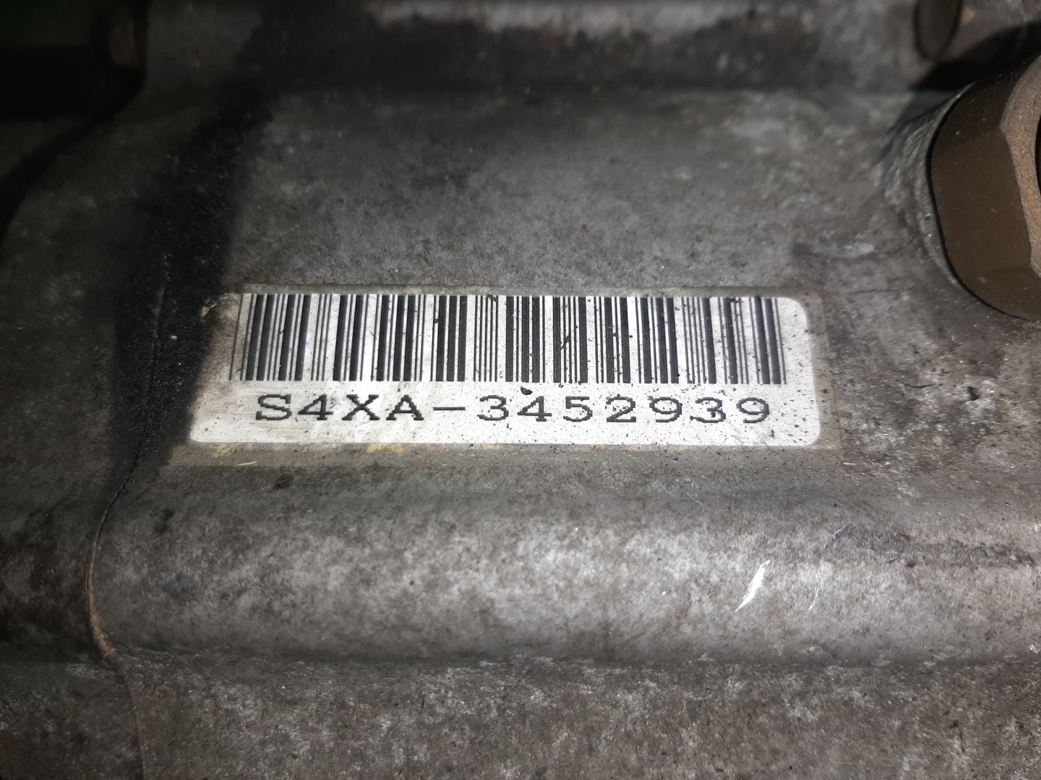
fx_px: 782
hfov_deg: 67.3
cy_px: 390
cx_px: 520
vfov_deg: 53.1
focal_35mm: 26
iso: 77
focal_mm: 3.93
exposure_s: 1/100
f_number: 1.7
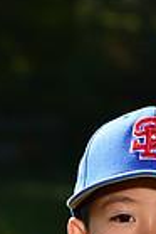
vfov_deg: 4.1
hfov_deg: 2.7
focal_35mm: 502
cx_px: 152
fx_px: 3255
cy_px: 423
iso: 80
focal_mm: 120
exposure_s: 1/250
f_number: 6.3
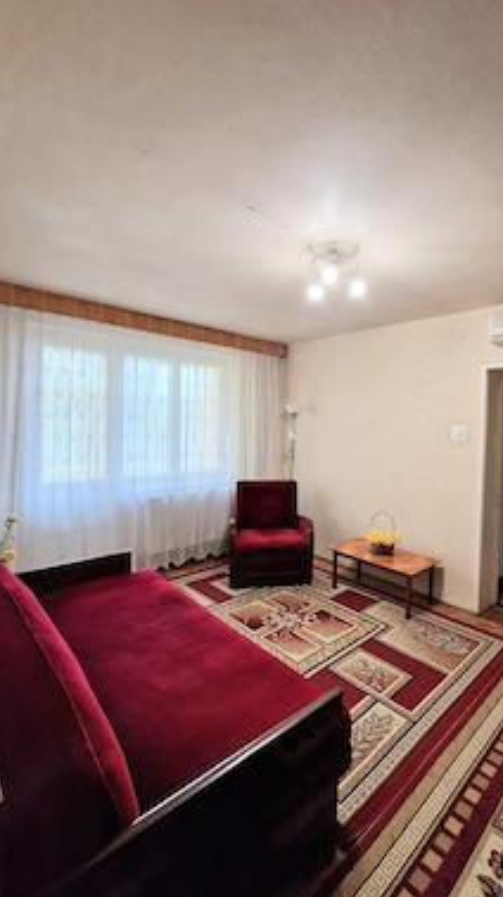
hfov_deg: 69.3
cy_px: 434
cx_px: 313
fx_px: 356
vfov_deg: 103.0
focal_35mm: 15
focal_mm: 2.2
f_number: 2.2
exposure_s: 1/50
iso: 320
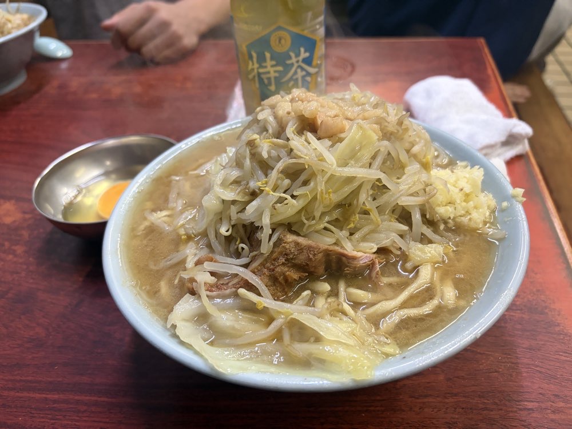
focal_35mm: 26
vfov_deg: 53.1
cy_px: 214
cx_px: 286
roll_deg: +4.4
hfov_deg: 67.3
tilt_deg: -40.6
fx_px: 430
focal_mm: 5.96
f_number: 1.6
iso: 250
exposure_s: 1/50
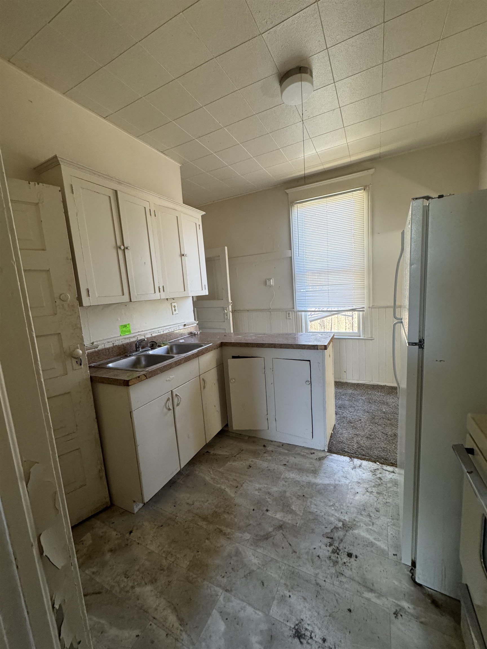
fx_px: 263
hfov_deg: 85.7
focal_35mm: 14
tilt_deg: -8.6
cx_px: 244
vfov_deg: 102.1
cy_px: 324
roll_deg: +4.5
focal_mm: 2.22
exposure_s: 1/71
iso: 320
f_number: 2.2
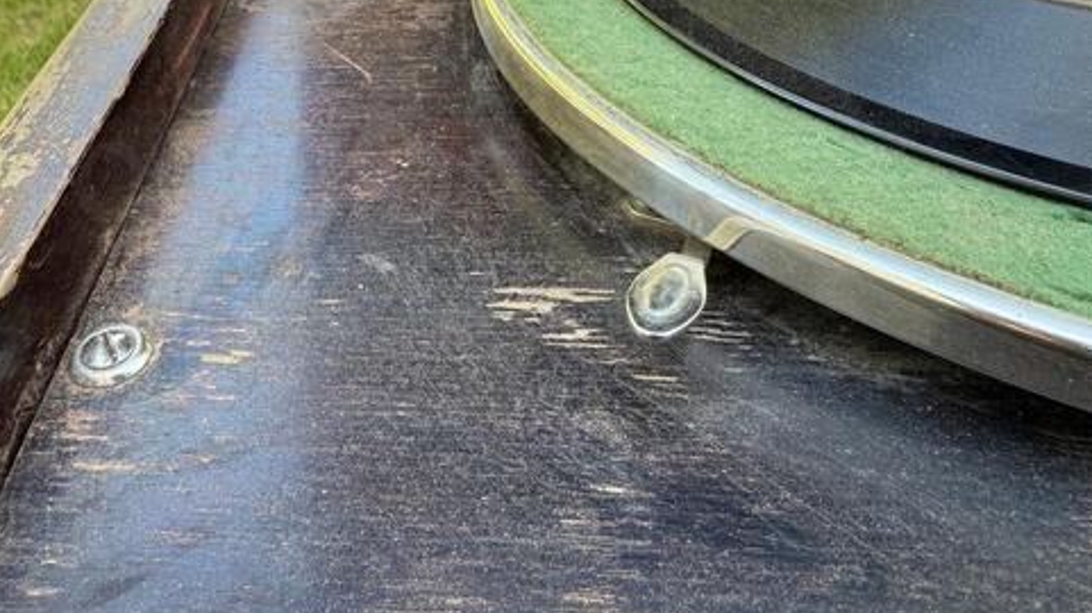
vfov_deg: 39.4
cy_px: 182
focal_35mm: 29
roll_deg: +0.3
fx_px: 839
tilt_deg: -37.8
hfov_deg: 65.9
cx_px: 494
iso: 80
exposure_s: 1/99
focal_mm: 2.22
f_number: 2.2
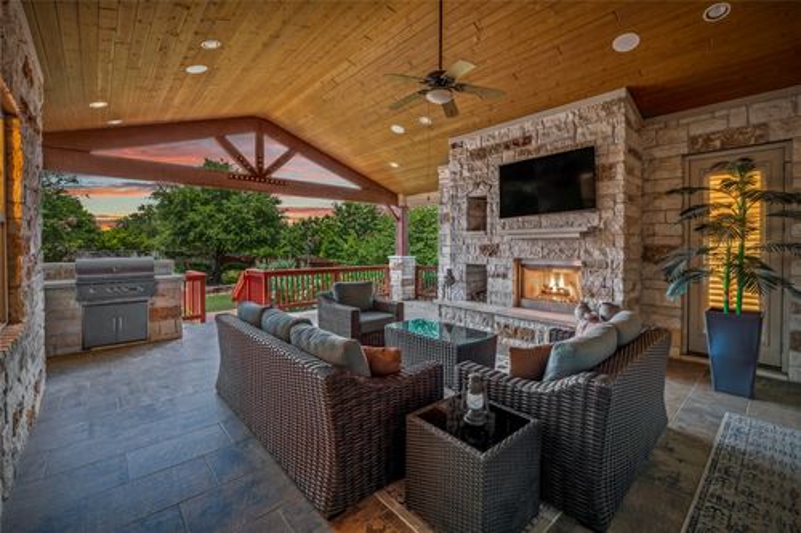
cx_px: 400
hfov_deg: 100.4
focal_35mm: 15
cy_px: 266
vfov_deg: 77.3
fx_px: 334
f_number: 11
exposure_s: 1
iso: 250
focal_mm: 10
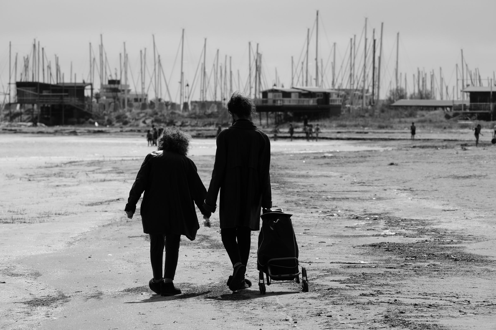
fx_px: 3168
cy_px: 165
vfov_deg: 6.0
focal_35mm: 230
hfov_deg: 9.0
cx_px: 248
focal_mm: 153.2
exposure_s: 1/1000
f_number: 8
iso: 250
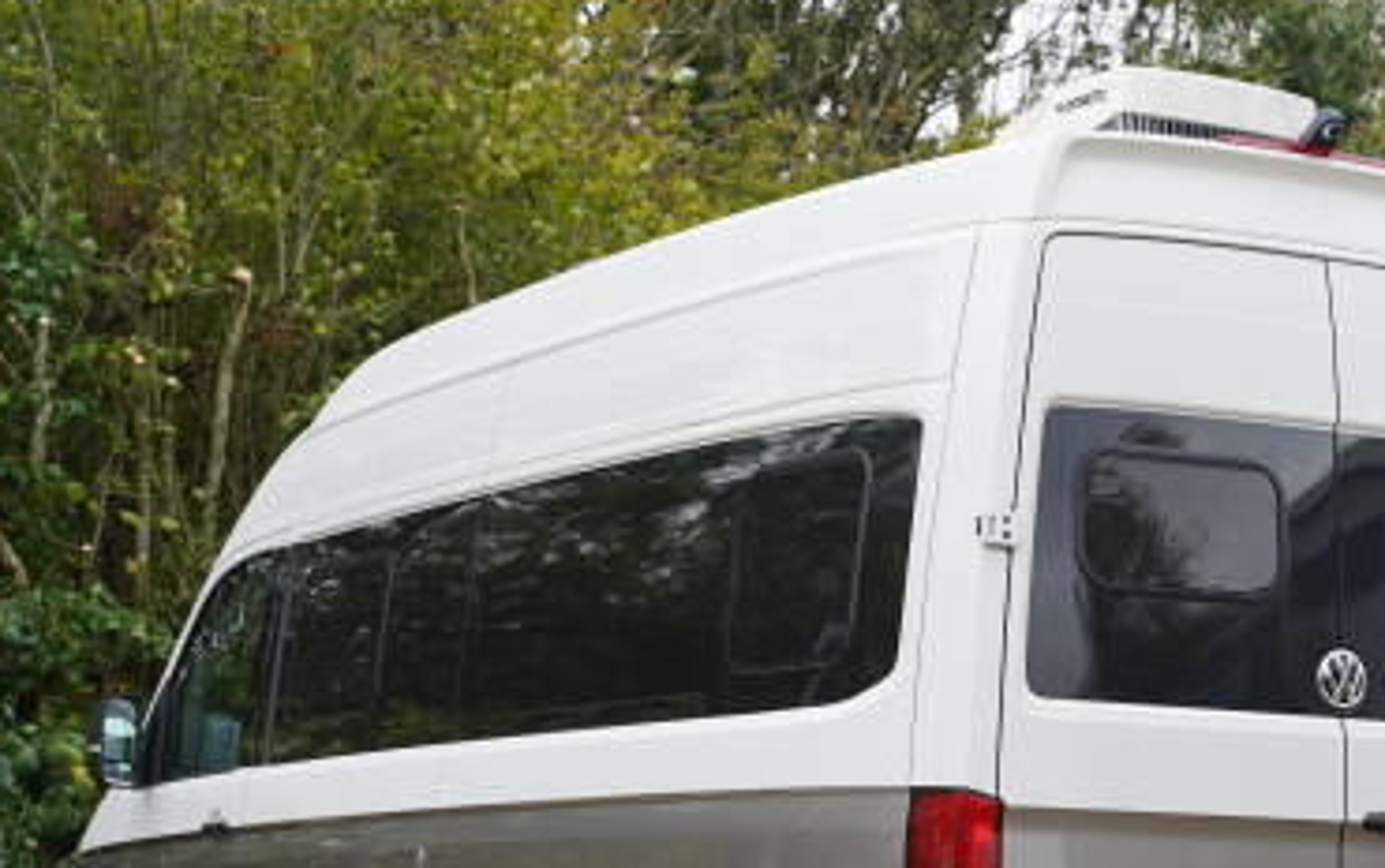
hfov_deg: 23.1
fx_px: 3371
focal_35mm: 89
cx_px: 910
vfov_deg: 14.6
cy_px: 711
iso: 320
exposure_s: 1/160
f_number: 4
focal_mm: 50.7
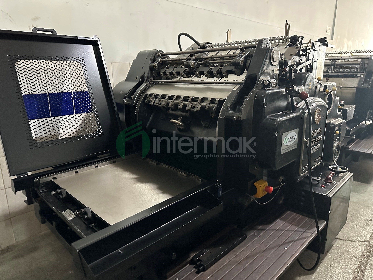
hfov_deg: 71.6
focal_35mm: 24
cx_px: 186
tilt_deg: -13.4
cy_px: 140
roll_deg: +0.8
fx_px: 259
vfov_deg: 56.8
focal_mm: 6.86
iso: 1000
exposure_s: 1/33
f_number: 1.78
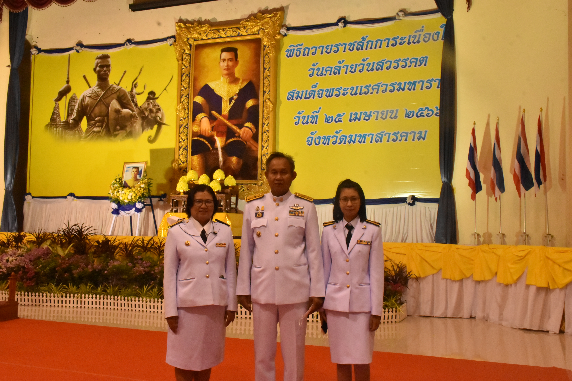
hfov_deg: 53.1
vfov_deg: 36.9
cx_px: 286
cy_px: 190
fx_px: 572
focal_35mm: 36
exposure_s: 1/25
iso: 3200
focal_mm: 24
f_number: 18
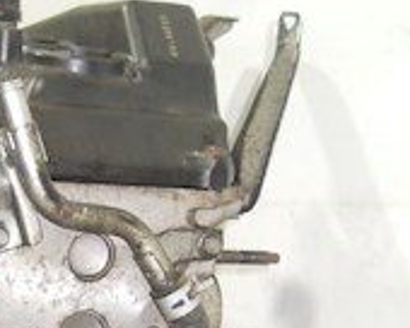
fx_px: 1371
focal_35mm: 113
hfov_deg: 16.7
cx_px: 17
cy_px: 494
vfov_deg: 12.9
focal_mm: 6.72
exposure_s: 1/30
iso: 200
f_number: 3.1
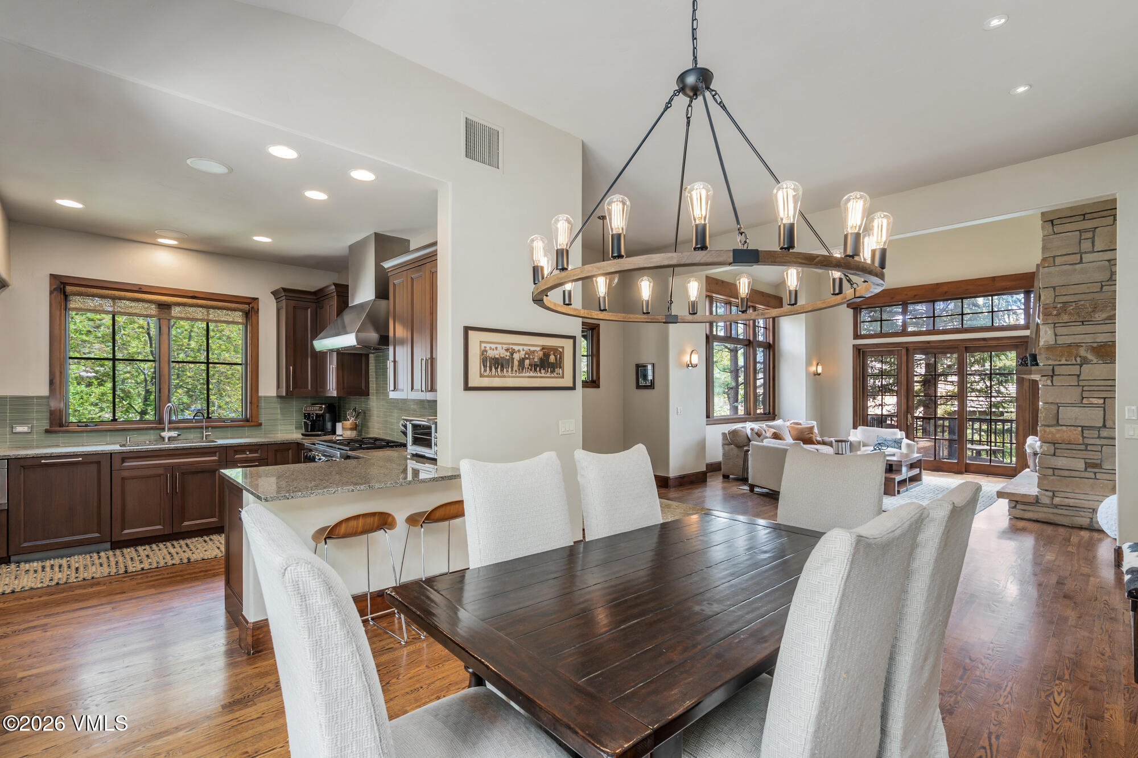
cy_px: 379
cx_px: 569
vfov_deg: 73.7
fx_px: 506
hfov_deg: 96.8
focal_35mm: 16
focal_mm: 16
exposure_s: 1/200
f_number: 10
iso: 400
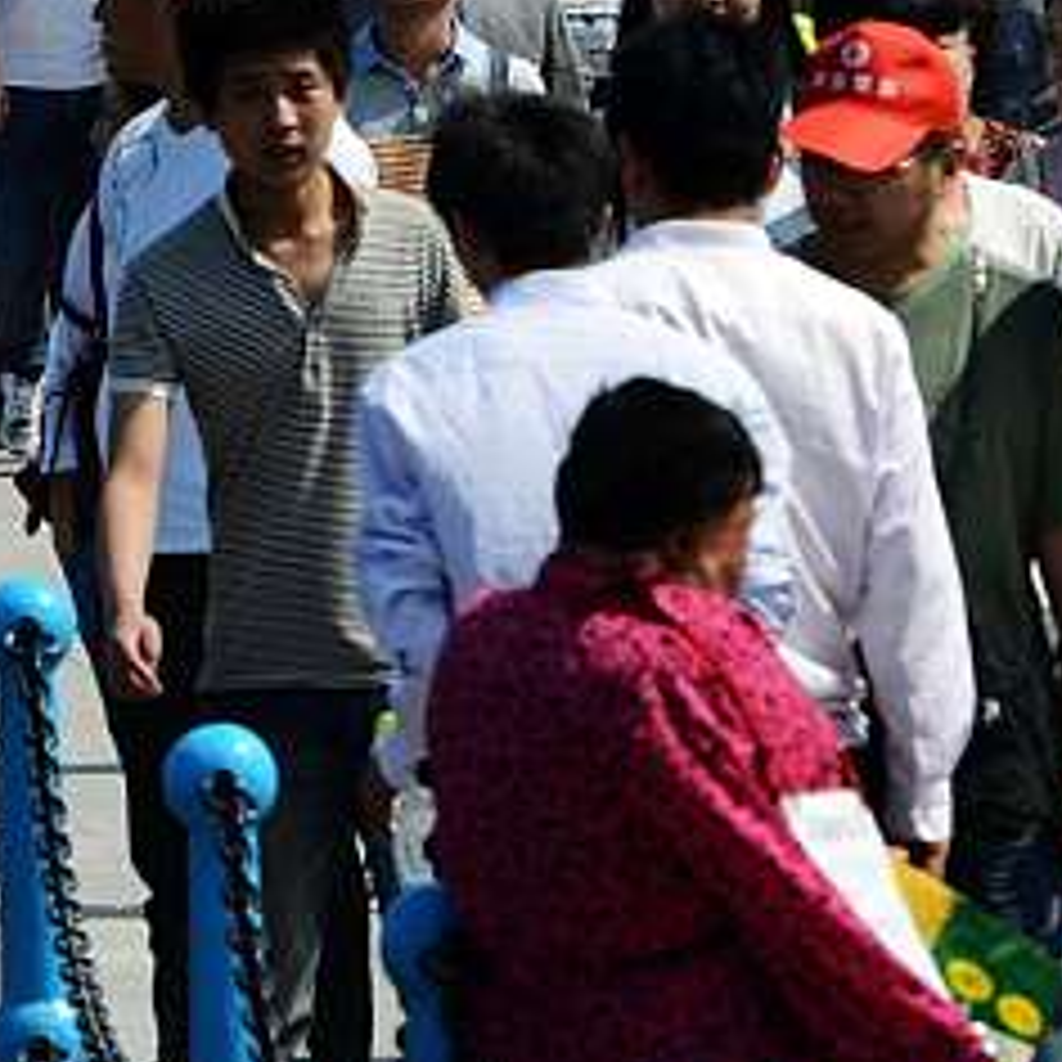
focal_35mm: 755
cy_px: -236
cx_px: -495
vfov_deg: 2.3
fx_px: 26206
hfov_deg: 2.3
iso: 100
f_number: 9
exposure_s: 1/320
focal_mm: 175
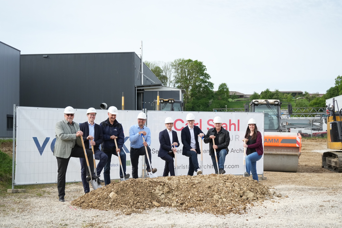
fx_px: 456
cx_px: 171
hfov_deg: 41.1
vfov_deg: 28.1
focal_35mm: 48
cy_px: 114
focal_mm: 48
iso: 2500
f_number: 6.3
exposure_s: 1/5000
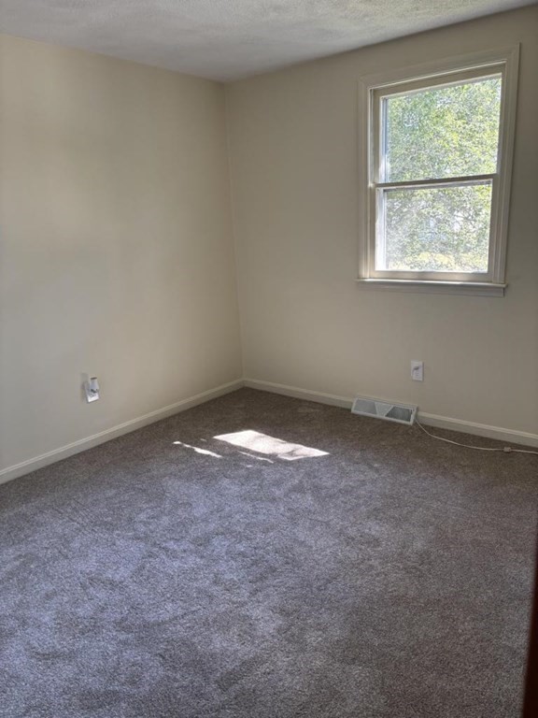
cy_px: 359
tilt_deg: -15.0
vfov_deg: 67.3
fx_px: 539
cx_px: 269
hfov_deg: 53.1
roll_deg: +2.6
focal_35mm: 26
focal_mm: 5.96
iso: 125
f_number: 1.6
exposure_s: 1/112
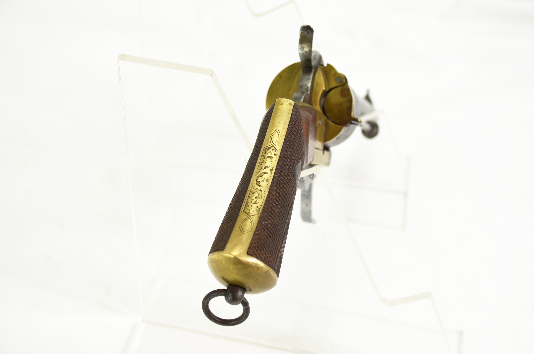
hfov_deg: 30.6
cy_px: 177
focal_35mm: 66
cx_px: 267
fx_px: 977
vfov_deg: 20.5
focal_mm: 44
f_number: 6.3
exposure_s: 1/160
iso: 200
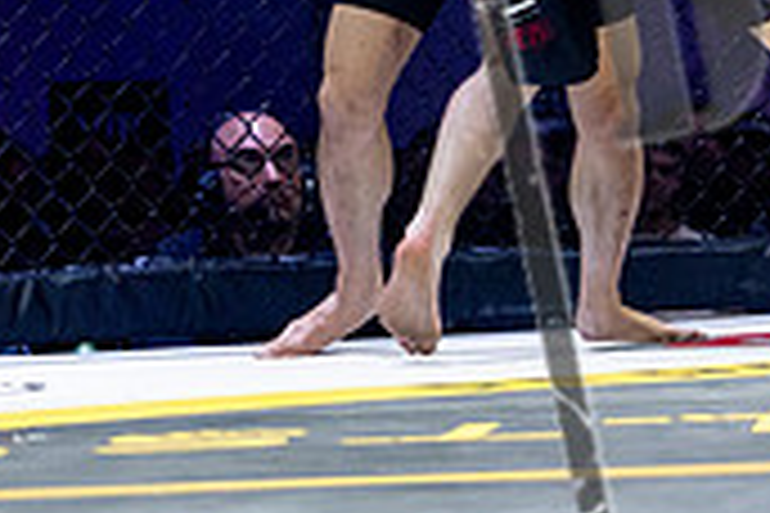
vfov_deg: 5.7
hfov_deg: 8.6
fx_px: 5090
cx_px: 450
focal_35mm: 238
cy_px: -133
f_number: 2.8
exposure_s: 1/1250
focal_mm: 70
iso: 3200
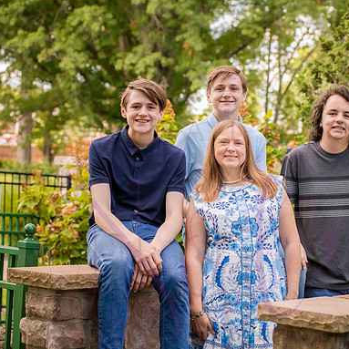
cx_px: 231
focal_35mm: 103
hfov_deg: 16.9
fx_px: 1175
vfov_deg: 16.9
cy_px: 174
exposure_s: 1/320
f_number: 5.6
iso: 400
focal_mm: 80
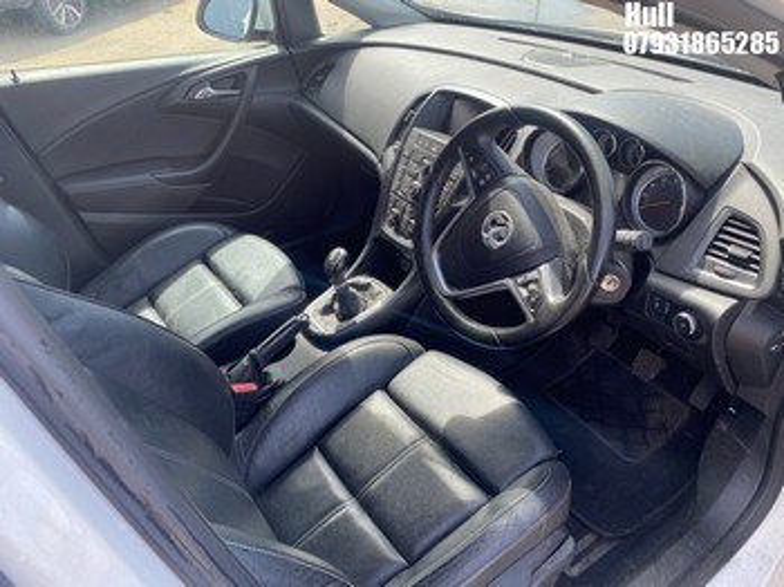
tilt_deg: -35.8
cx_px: 392
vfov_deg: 53.0
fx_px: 588
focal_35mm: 26
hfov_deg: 67.3
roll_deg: +2.0
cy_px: 294
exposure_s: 1/319
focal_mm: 4.25
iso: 32
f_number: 1.8
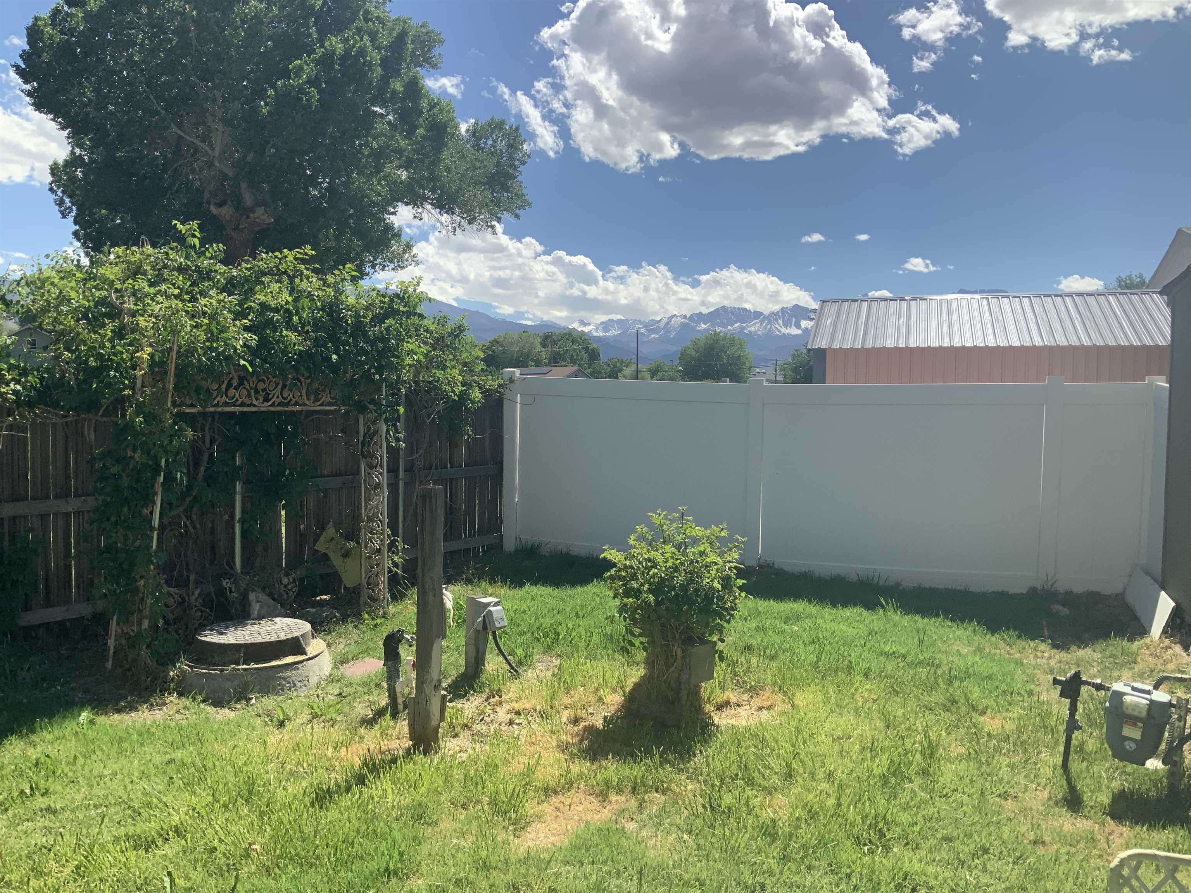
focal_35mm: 29
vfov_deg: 48.2
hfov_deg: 61.7
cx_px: 596
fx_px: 998
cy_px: 446
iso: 16
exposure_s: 1/2320
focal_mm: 3
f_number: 1.8
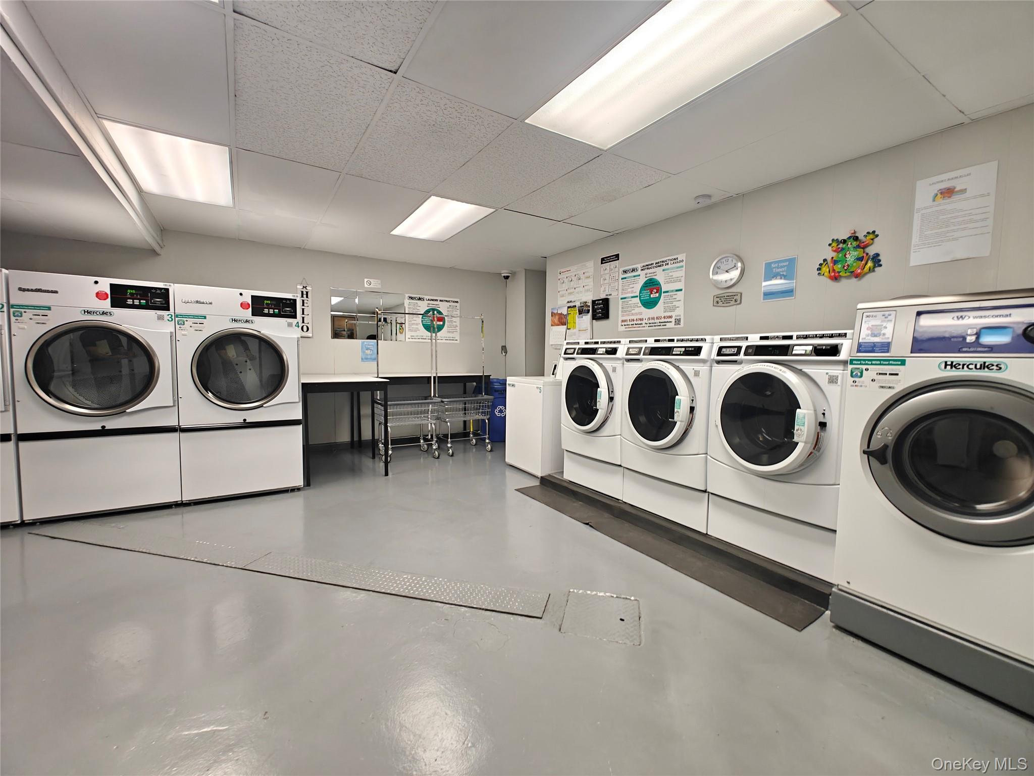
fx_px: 418
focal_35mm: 14
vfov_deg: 85.7
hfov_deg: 102.1
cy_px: 388
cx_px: 517
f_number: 2.2
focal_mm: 2.62
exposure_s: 1/39
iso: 200
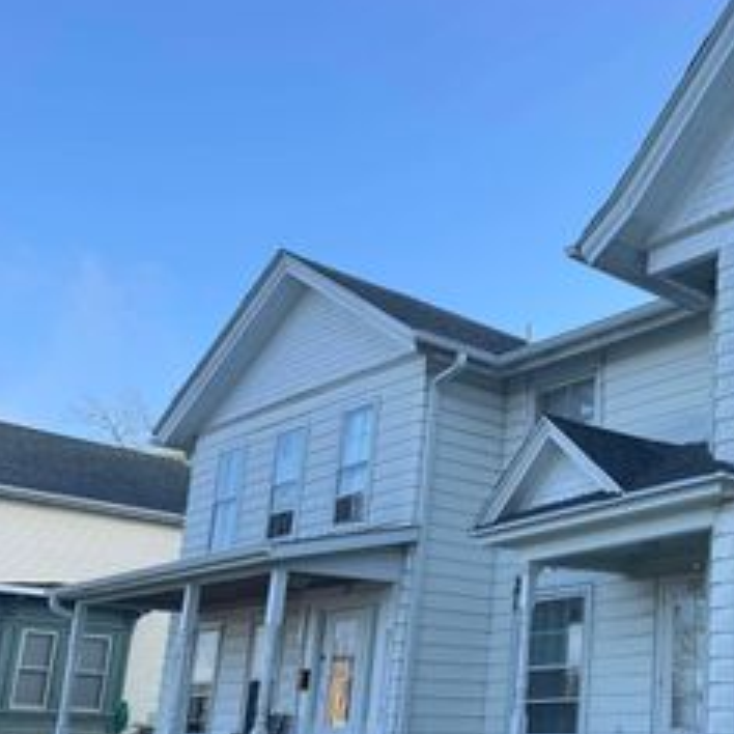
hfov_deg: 34.5
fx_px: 1080
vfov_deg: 37.3
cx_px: 715
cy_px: 471
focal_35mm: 45
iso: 80
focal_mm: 6.76
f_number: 1.78
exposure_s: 1/1923
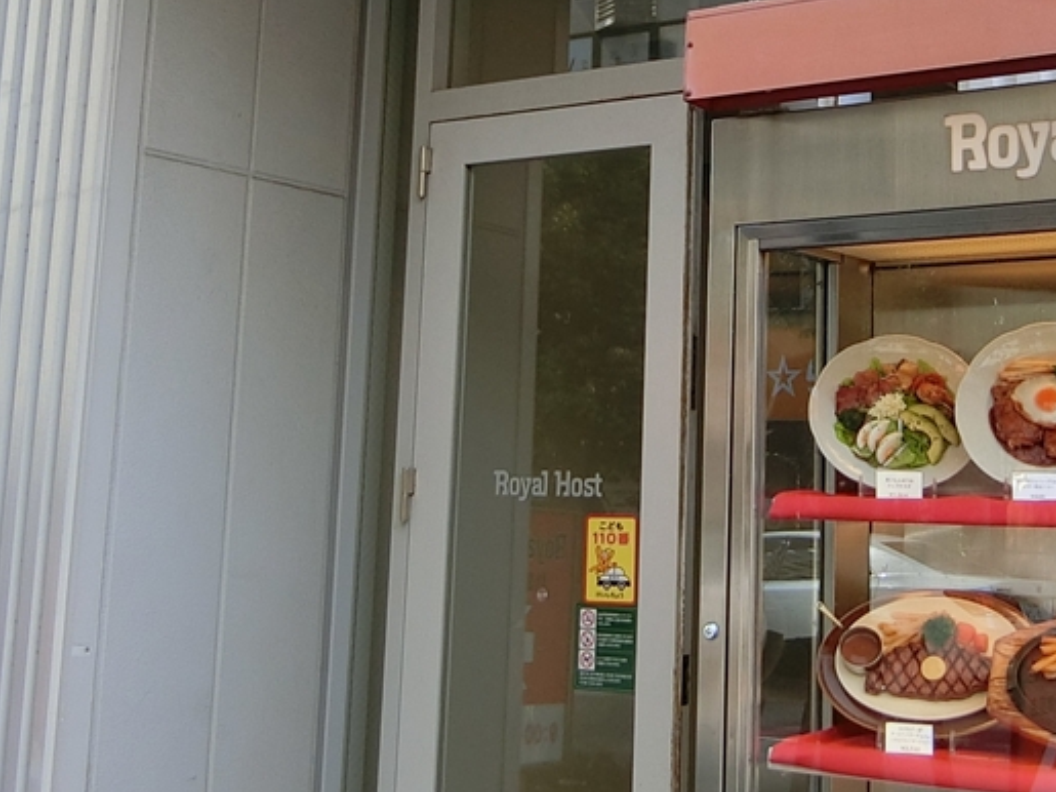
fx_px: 1799
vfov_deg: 24.4
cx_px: 759
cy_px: 156
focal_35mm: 59
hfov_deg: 32.2
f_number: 2.7
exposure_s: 1/250
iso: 80
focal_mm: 4.06
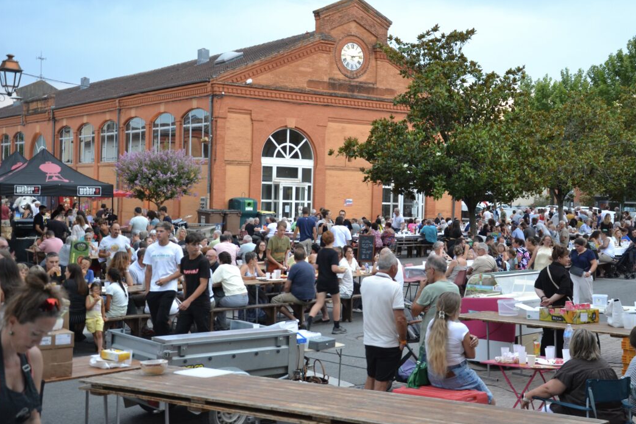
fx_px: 883
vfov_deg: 27.0
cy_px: 205
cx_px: 340
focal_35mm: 50
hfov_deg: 39.6
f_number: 4.2
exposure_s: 1/60
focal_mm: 30
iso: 900
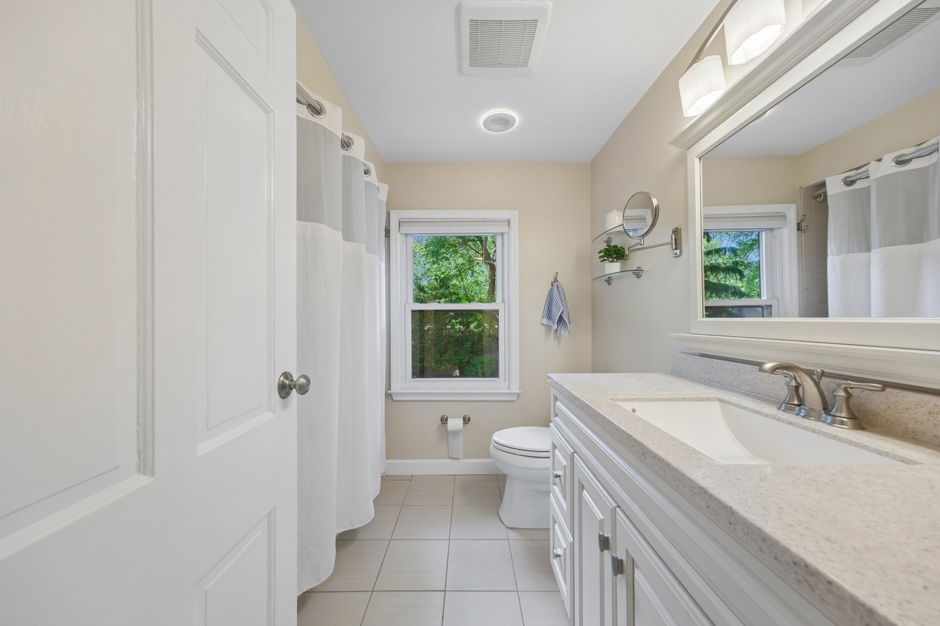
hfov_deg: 112.6
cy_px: 313
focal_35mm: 12
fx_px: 313
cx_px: 470
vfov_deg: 90.0
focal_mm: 8
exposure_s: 1/30
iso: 160
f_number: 5.6
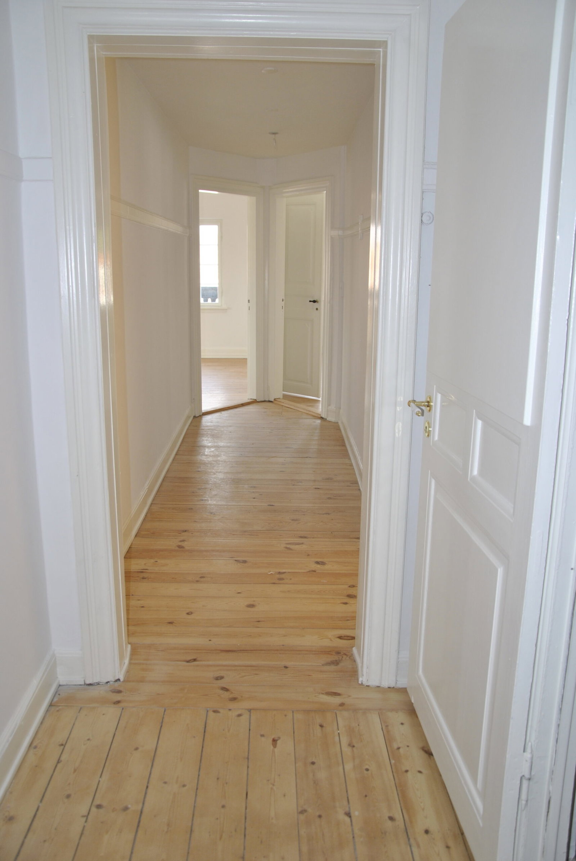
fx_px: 646
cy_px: 430
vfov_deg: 67.3
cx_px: 288
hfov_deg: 48.1
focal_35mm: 27
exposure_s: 1/60
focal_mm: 18
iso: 200
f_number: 4
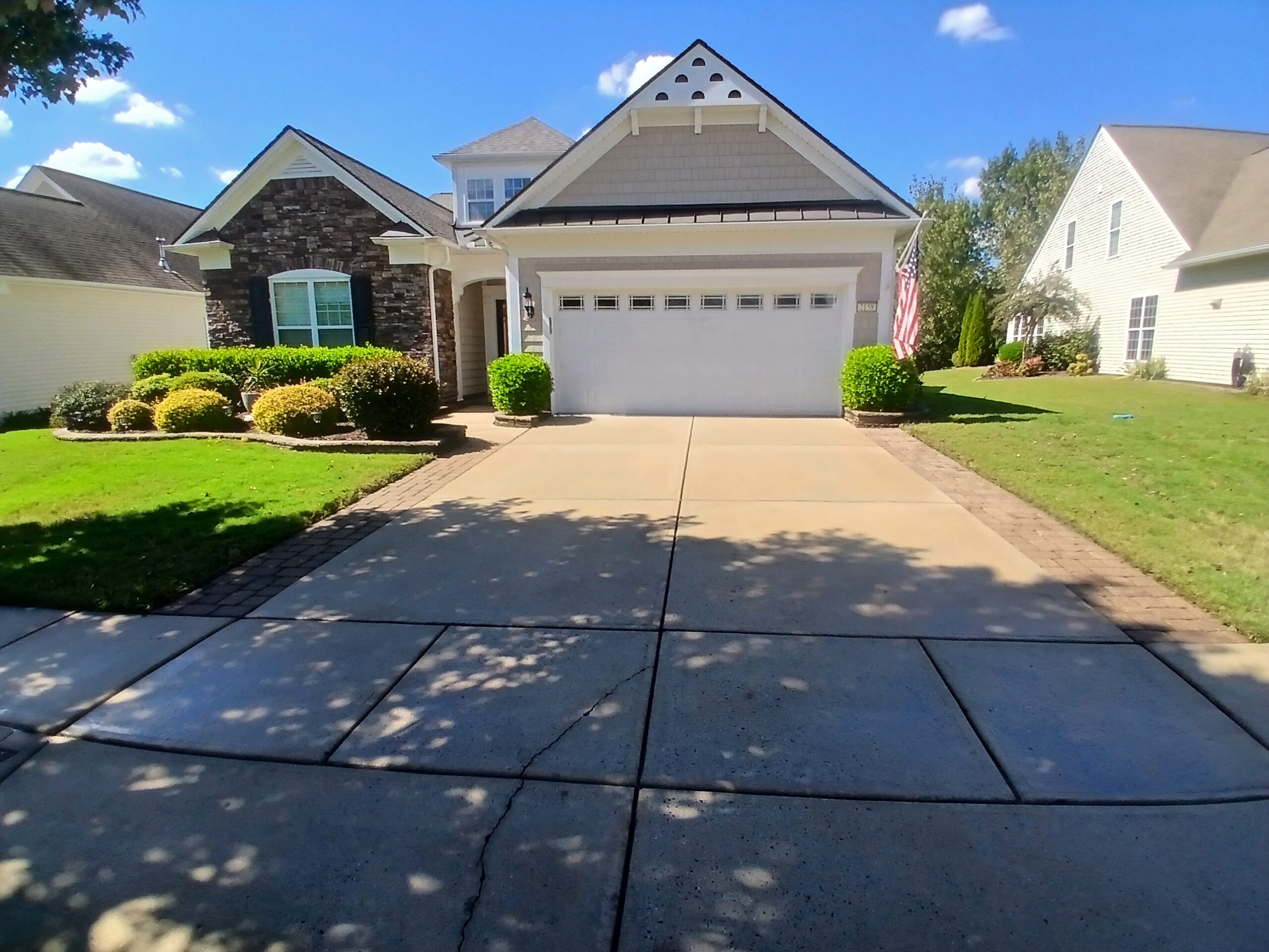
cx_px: 634
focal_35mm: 17
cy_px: 476
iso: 50
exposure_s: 1/882
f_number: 2.2
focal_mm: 1.4
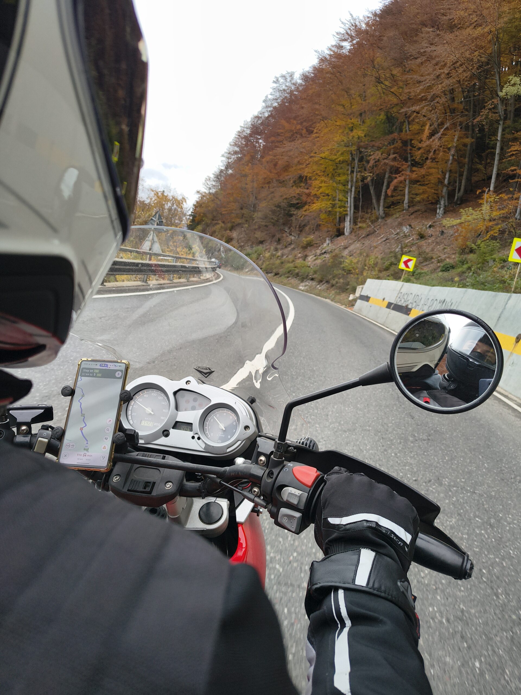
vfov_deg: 73.9
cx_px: 260
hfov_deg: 58.9
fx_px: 462
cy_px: 348
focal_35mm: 23
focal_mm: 5.56
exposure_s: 1/611
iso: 100
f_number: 1.8
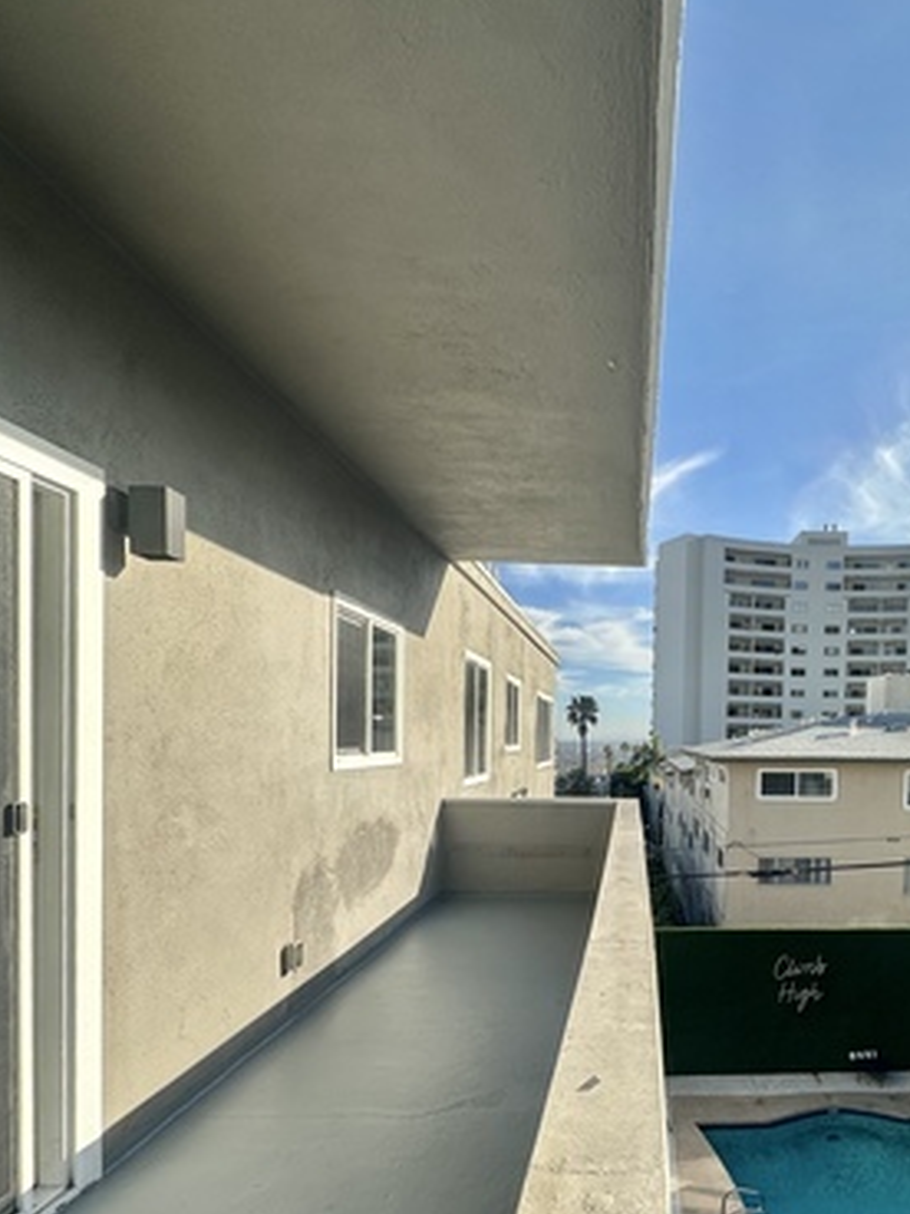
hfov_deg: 67.6
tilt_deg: -2.5
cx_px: 572
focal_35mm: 19
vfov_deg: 82.6
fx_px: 666
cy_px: 779
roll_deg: -1.3
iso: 50
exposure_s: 1/1949
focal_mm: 2.22
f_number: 2.2
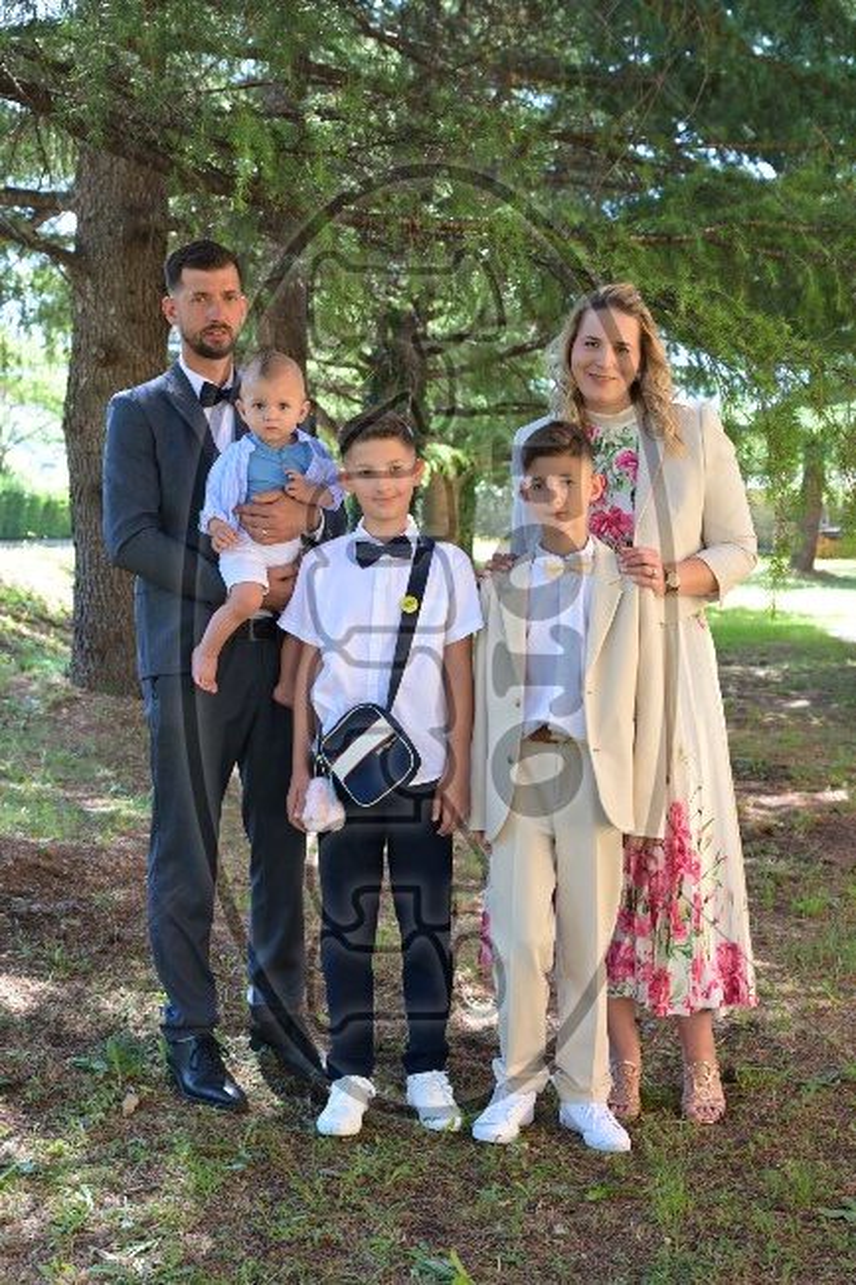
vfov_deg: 41.1
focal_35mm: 48
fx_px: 1713
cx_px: 428
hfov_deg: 28.1
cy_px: 642
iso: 640
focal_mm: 48
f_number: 5.6
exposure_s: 1/160
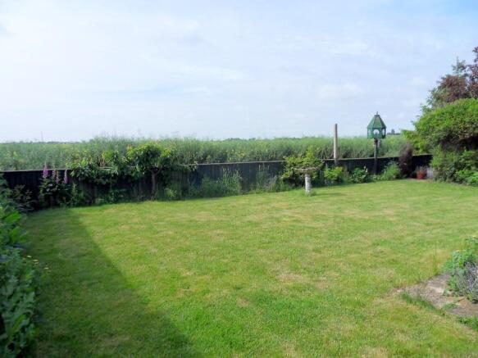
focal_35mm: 24
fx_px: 331
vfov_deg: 56.8
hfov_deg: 71.6
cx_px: 239
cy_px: 179
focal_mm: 4.2
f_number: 7.5
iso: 80
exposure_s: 1/250
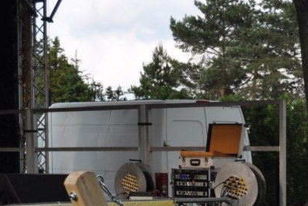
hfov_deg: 15.1
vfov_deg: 10.4
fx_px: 1100
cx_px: 411
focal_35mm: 128
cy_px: 273
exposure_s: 1/160
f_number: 6.3
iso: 200
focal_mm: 29
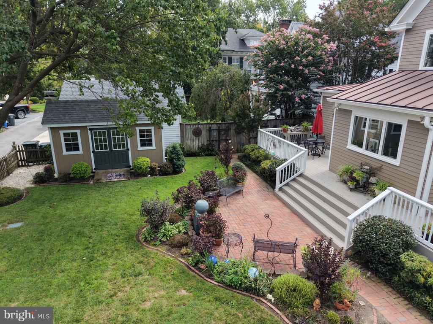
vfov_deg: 56.8
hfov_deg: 71.6
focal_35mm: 24
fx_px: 300
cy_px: 162
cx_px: 216
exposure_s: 1/800
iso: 100
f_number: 1.8
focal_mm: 8.67
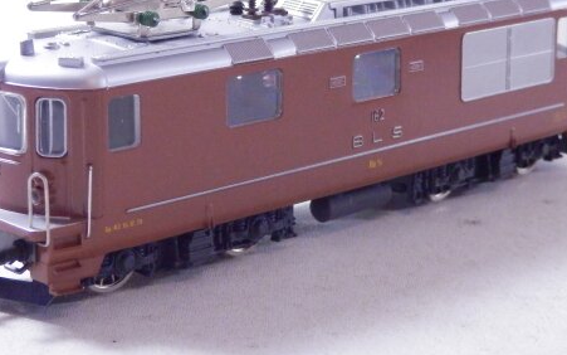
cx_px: 249
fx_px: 1437
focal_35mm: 93
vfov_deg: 14.0
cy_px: 97
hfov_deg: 22.3
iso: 1600
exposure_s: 1/160
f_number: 4.4
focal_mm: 11.9
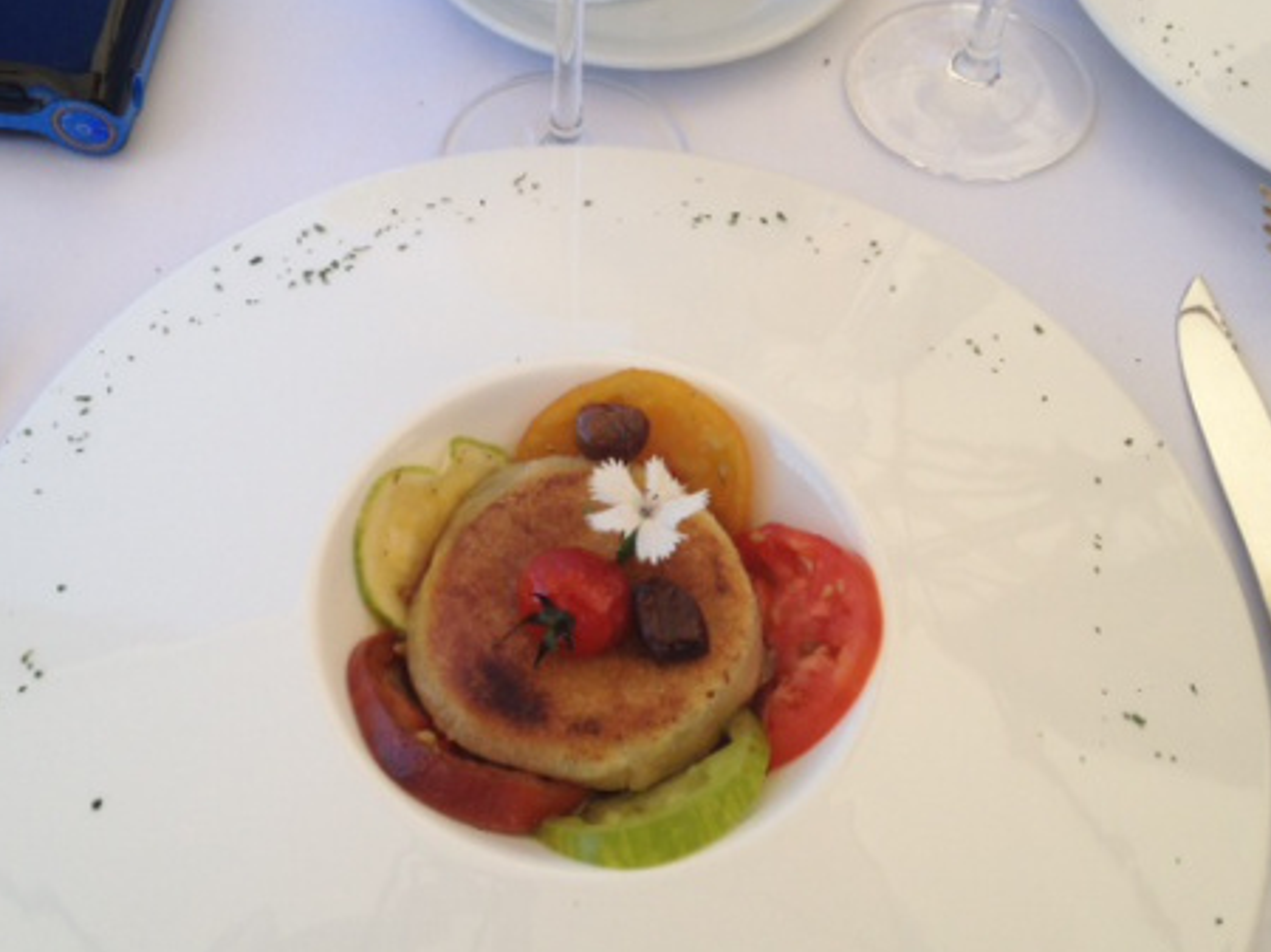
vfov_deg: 30.8
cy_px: 428
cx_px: 576
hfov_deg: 40.4
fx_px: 1725
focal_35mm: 47
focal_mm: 4.28
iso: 50
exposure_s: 1/789
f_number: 2.4
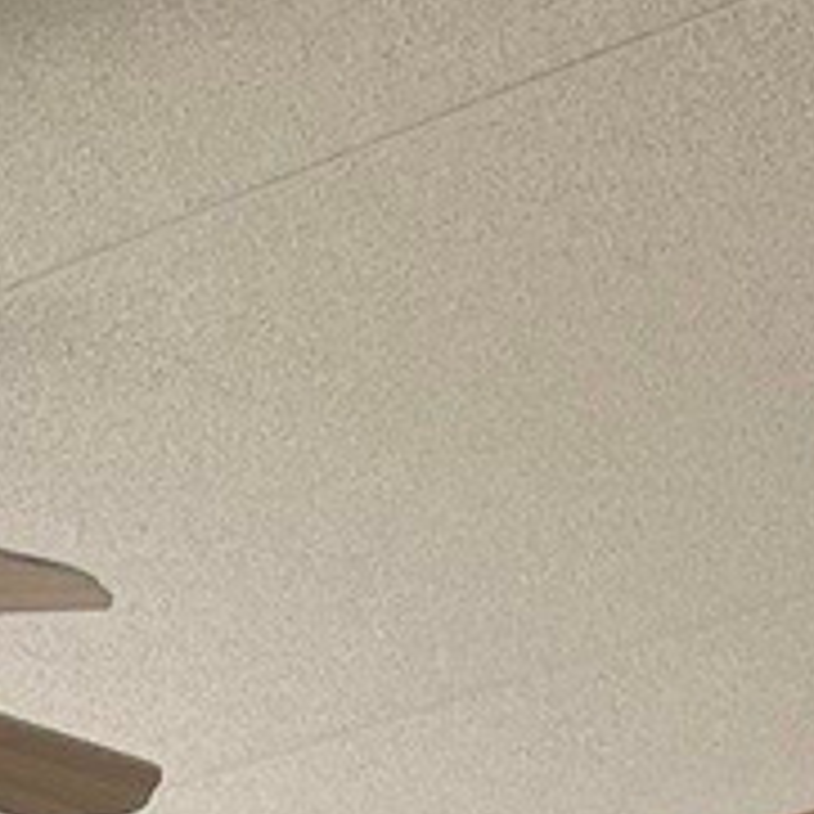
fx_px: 5002
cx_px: -1745
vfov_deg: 7.9
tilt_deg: -9.0
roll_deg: -2.8
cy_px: 2482
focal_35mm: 188
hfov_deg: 7.9
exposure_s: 1/232
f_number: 1.6
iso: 32
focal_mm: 5.1
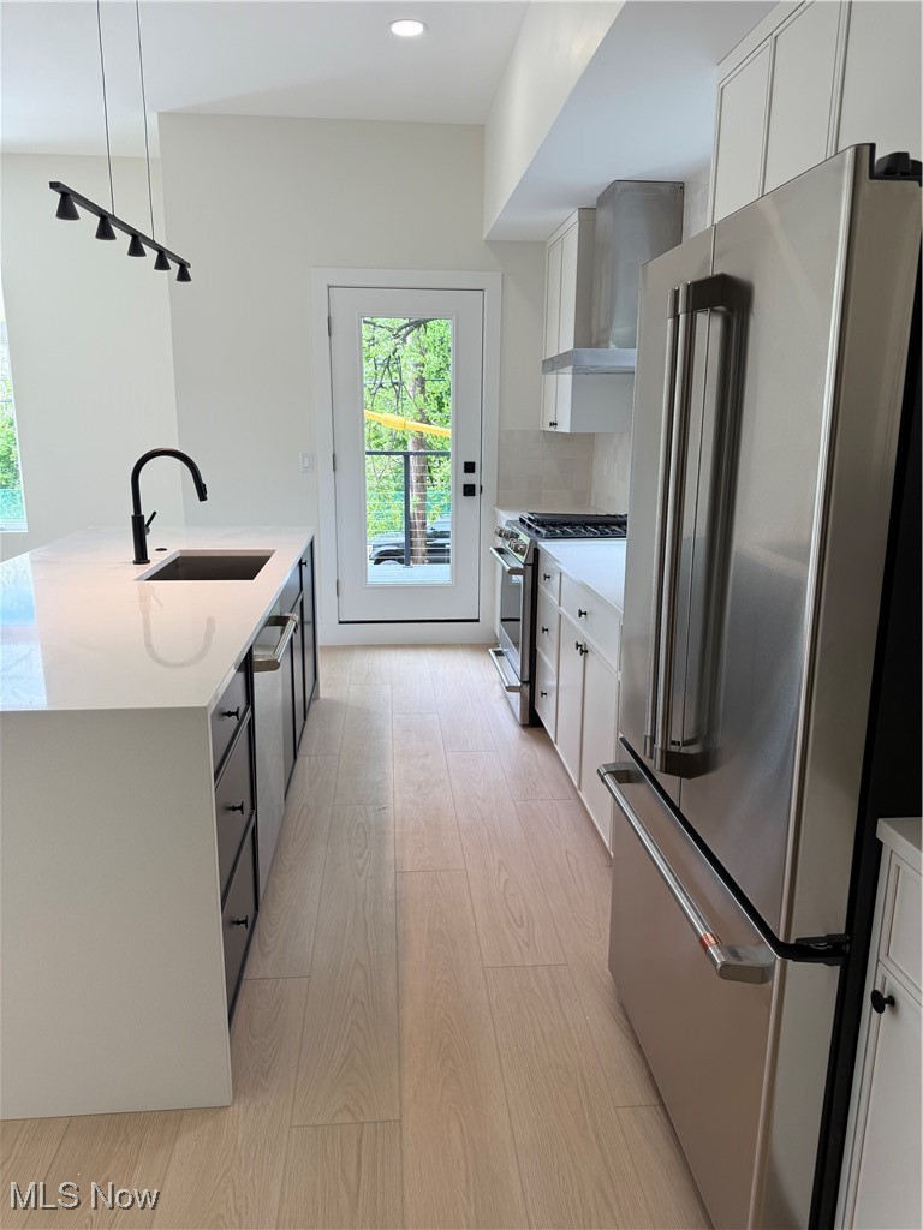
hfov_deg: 56.8
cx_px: 462
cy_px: 615
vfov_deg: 71.6
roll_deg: -0.5
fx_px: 853
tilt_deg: -12.5
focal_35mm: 24
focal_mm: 6.76
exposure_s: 1/263
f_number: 1.78
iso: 64
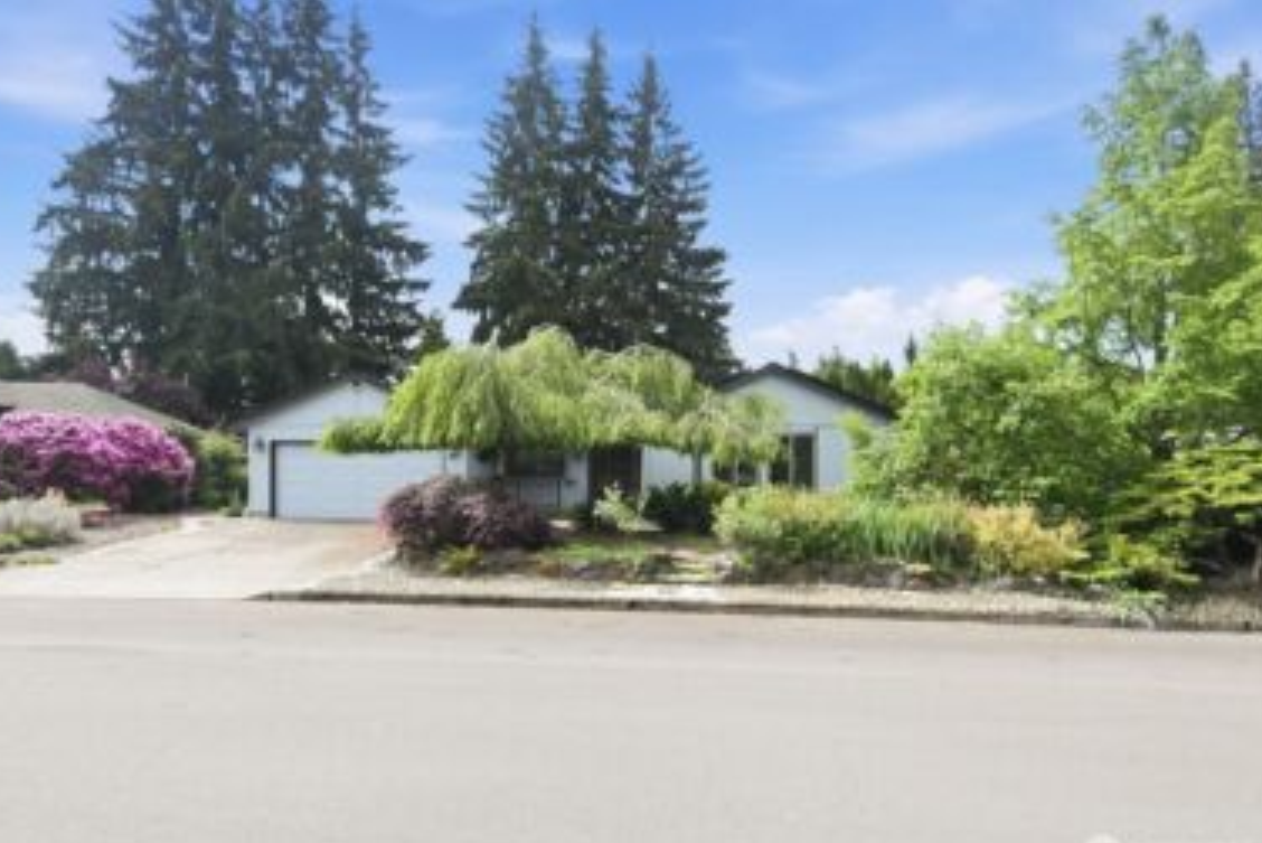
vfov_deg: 70.4
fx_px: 596
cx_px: 618
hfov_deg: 93.2
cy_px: 443
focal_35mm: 17
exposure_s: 1/100
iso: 320
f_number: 10
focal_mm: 11
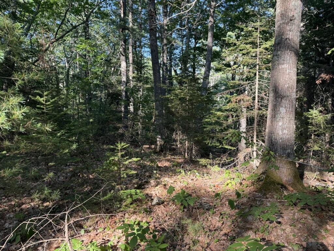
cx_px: 167
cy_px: 126
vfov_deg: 56.8
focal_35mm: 24
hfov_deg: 71.6
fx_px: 232
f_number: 1.78
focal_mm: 6.76
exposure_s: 1/270
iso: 80
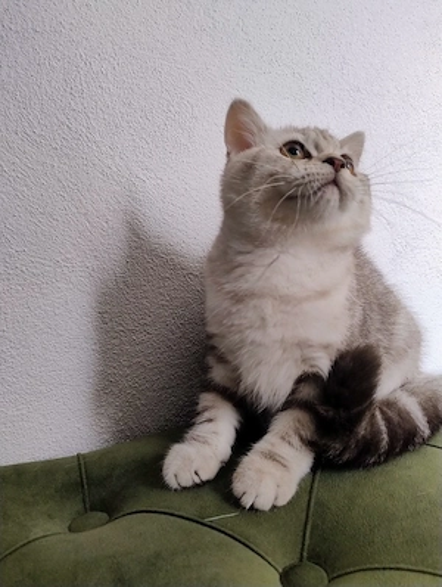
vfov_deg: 71.5
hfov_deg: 57.0
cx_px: 221
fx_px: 407
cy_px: 294
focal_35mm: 24
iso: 475
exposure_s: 1/50
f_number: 1.8
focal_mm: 5.56
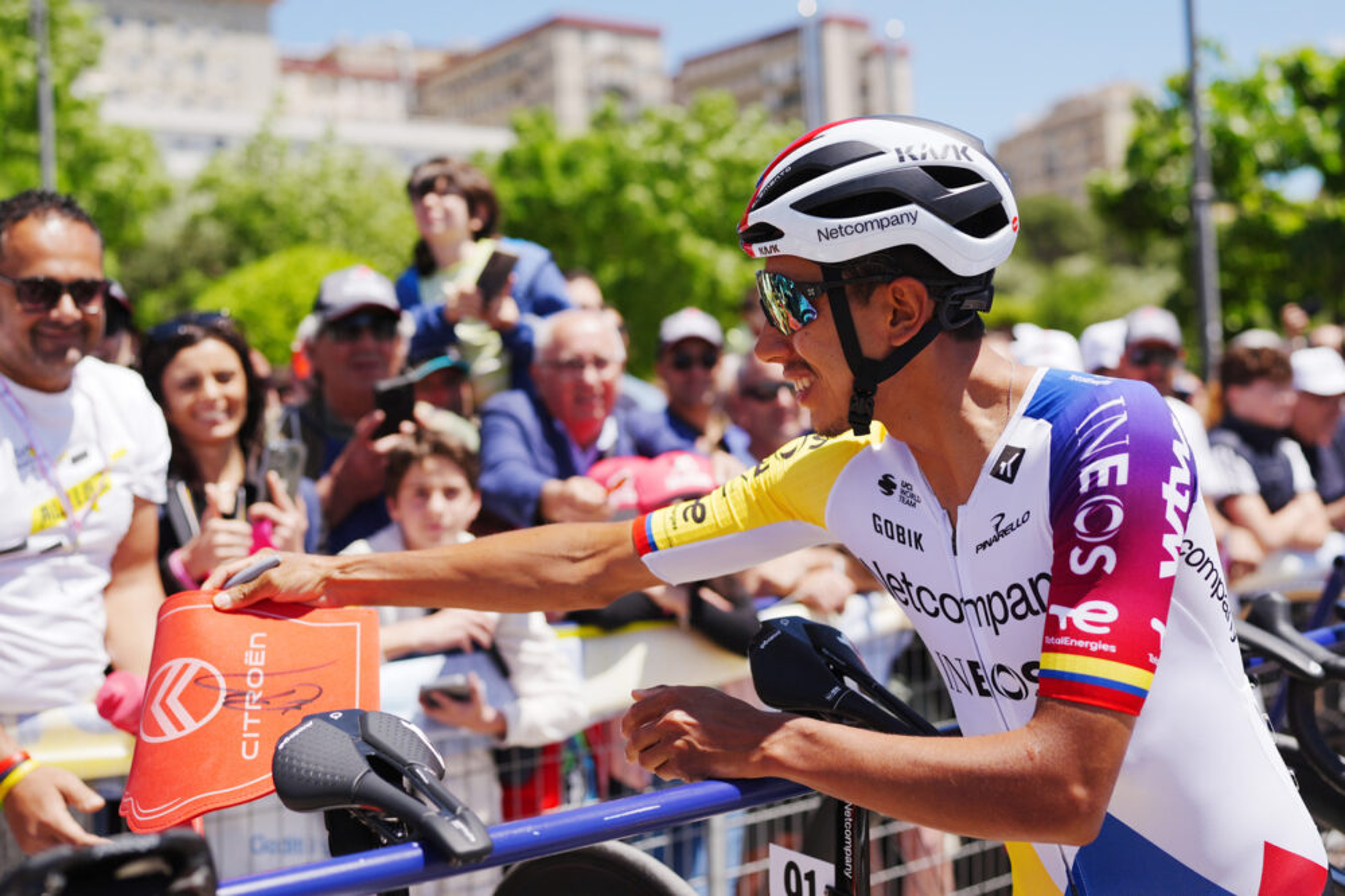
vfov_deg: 37.8
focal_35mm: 35
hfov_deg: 54.5
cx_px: 672
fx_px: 1307
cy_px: 448
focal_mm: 35
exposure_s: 1/16000
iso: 320
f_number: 2
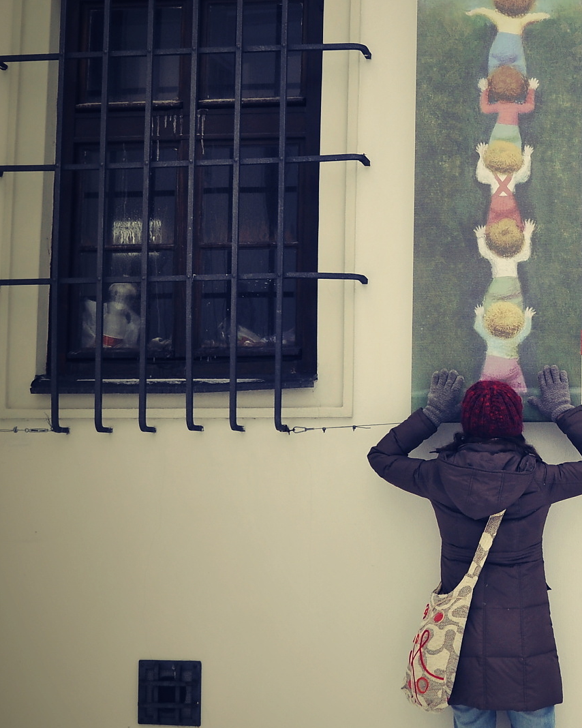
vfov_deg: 40.4
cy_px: 334
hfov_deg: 29.0
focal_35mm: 46
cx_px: 673
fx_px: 989
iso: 200
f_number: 3.5
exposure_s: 1/100
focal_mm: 17
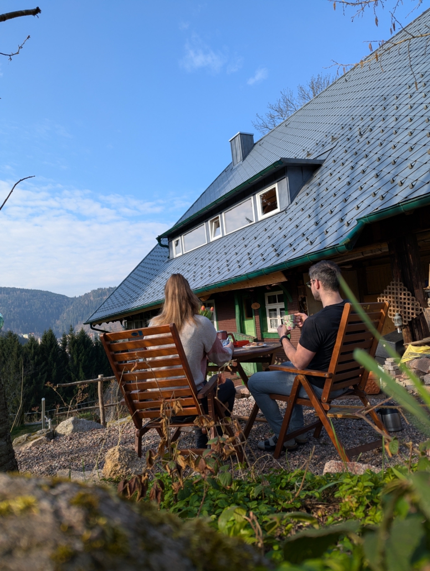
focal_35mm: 24
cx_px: 215
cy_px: 286
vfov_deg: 71.5
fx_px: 396
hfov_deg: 57.0
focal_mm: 6.81
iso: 47
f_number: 1.85
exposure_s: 1/1038
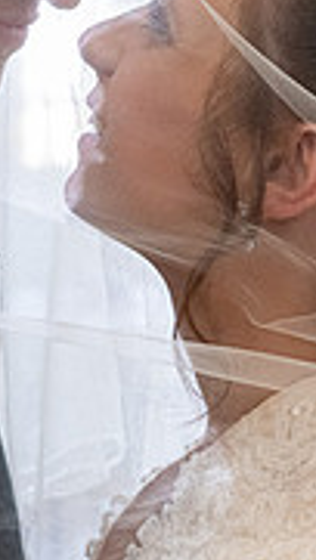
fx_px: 2172
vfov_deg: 14.5
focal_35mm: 146
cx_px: 3
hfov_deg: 8.3
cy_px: -7
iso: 2000
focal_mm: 38
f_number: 5.6
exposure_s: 1/200
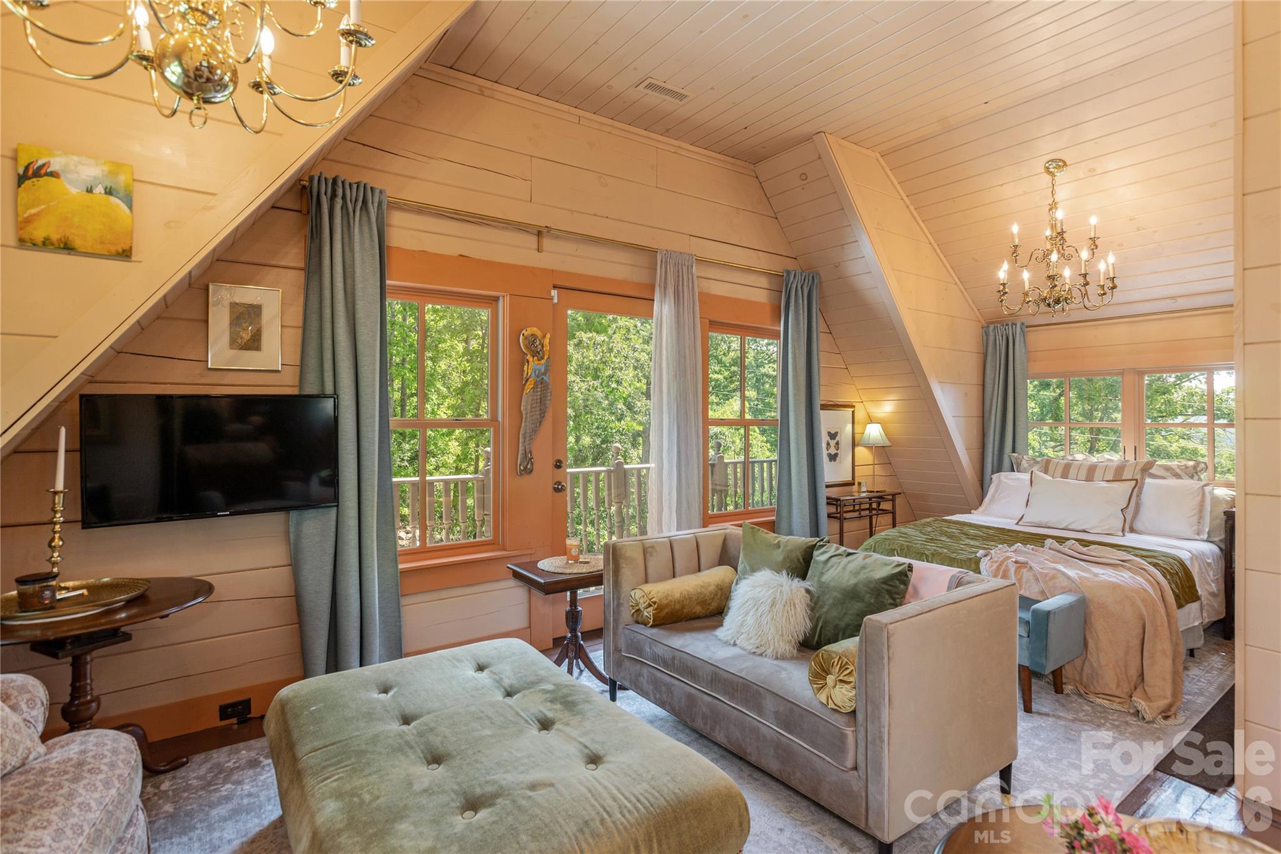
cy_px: 427
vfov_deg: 70.5
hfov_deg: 93.3
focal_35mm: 17
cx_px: 640
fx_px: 605
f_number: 7.1
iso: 320
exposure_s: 1/25
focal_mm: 17
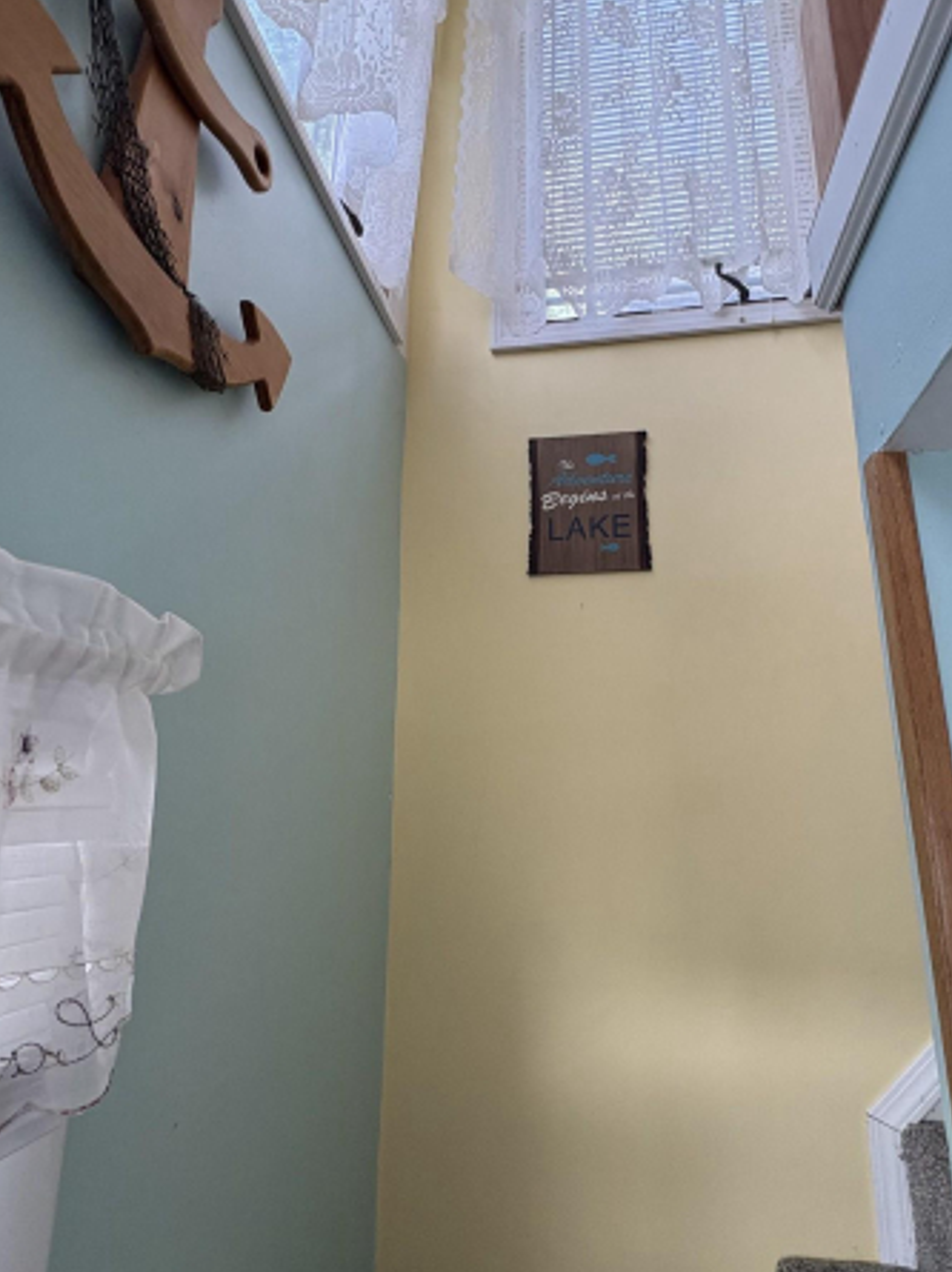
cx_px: 543
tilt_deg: +14.6
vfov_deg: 79.0
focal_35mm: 21
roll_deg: -1.3
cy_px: 616
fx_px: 771
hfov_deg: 63.1
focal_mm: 2.22
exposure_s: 1/120
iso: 400
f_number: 2.2
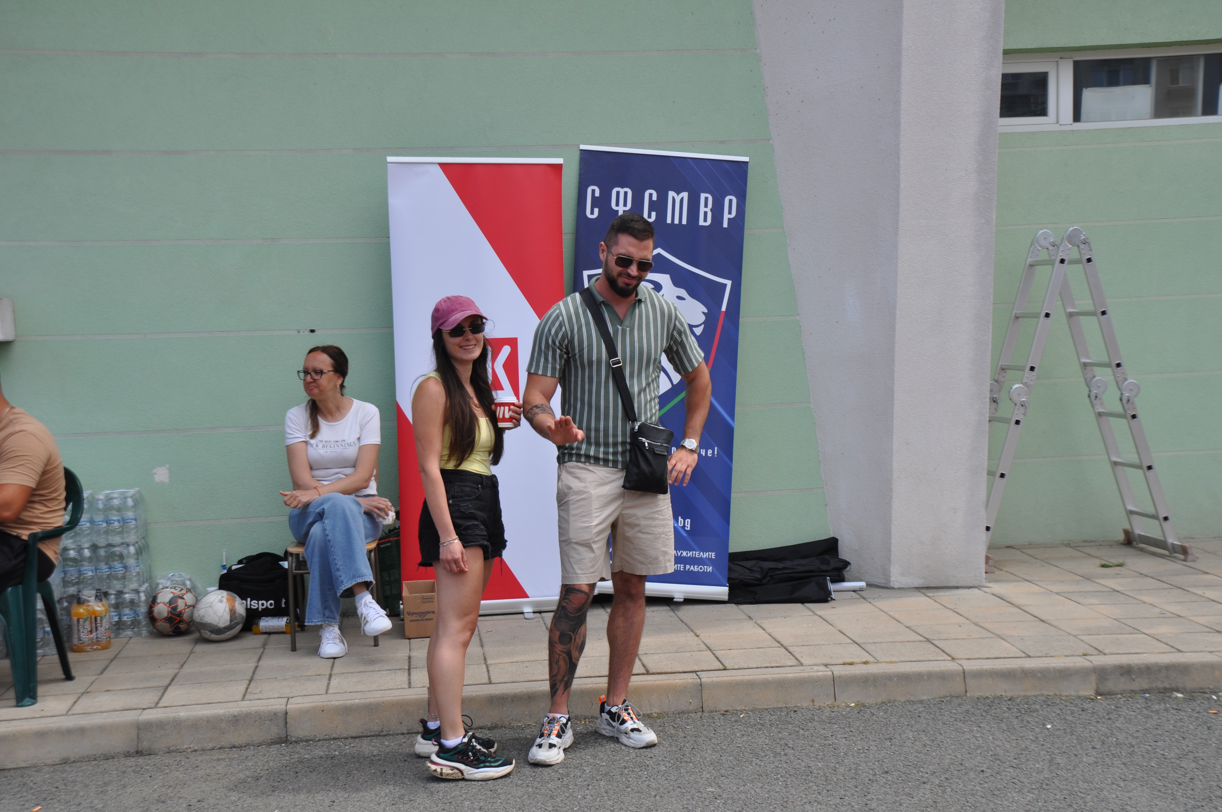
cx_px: 611
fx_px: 1627
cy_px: 406
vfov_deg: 28.0
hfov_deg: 41.2
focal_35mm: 48
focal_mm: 32
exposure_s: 1/250
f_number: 8
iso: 200
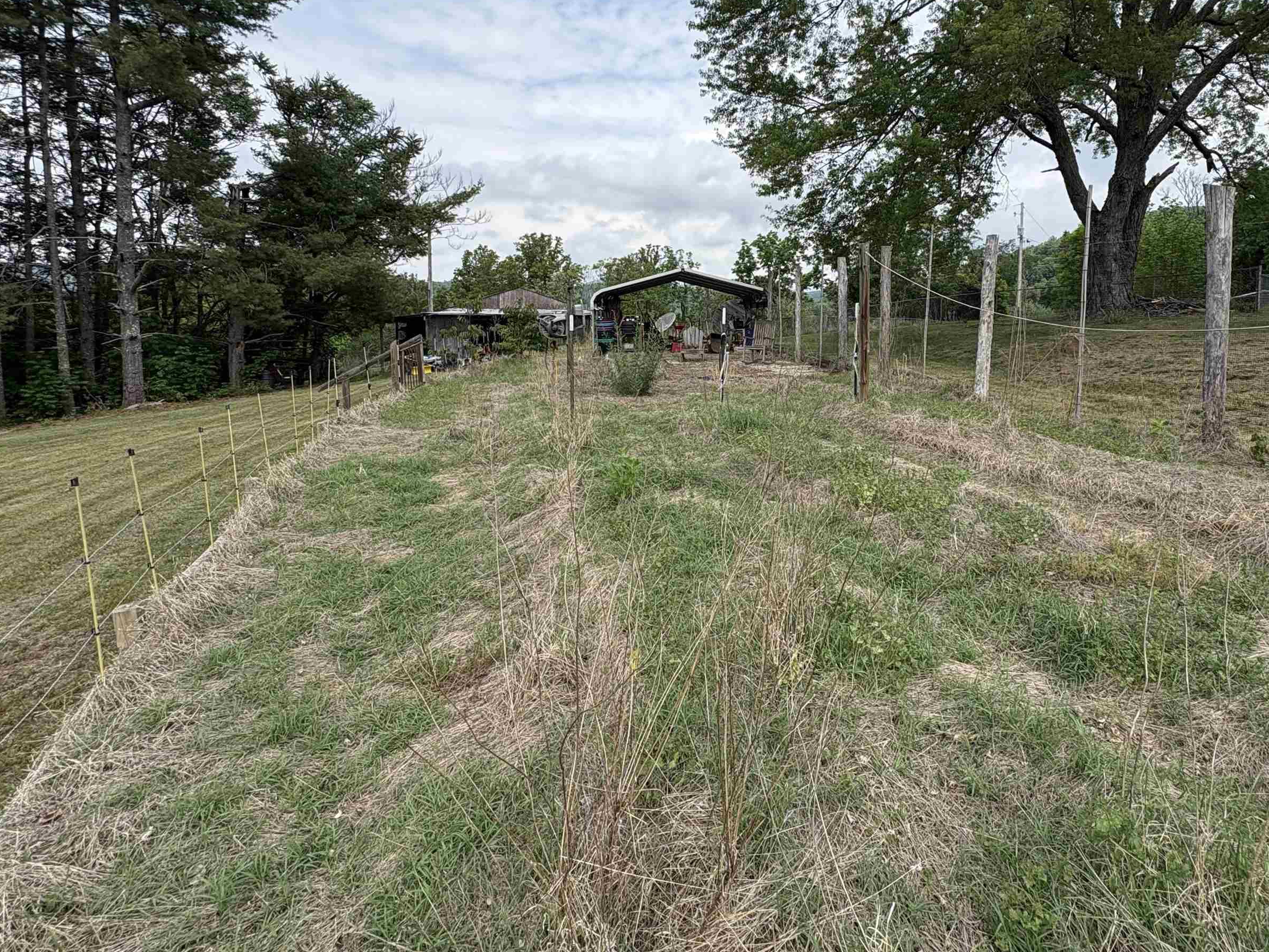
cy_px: 359
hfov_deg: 87.0
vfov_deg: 70.5
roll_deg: -0.4
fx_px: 660
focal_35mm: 18
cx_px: 737
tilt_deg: -2.1
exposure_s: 1/1637
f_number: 2.2
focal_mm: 2.22
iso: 50
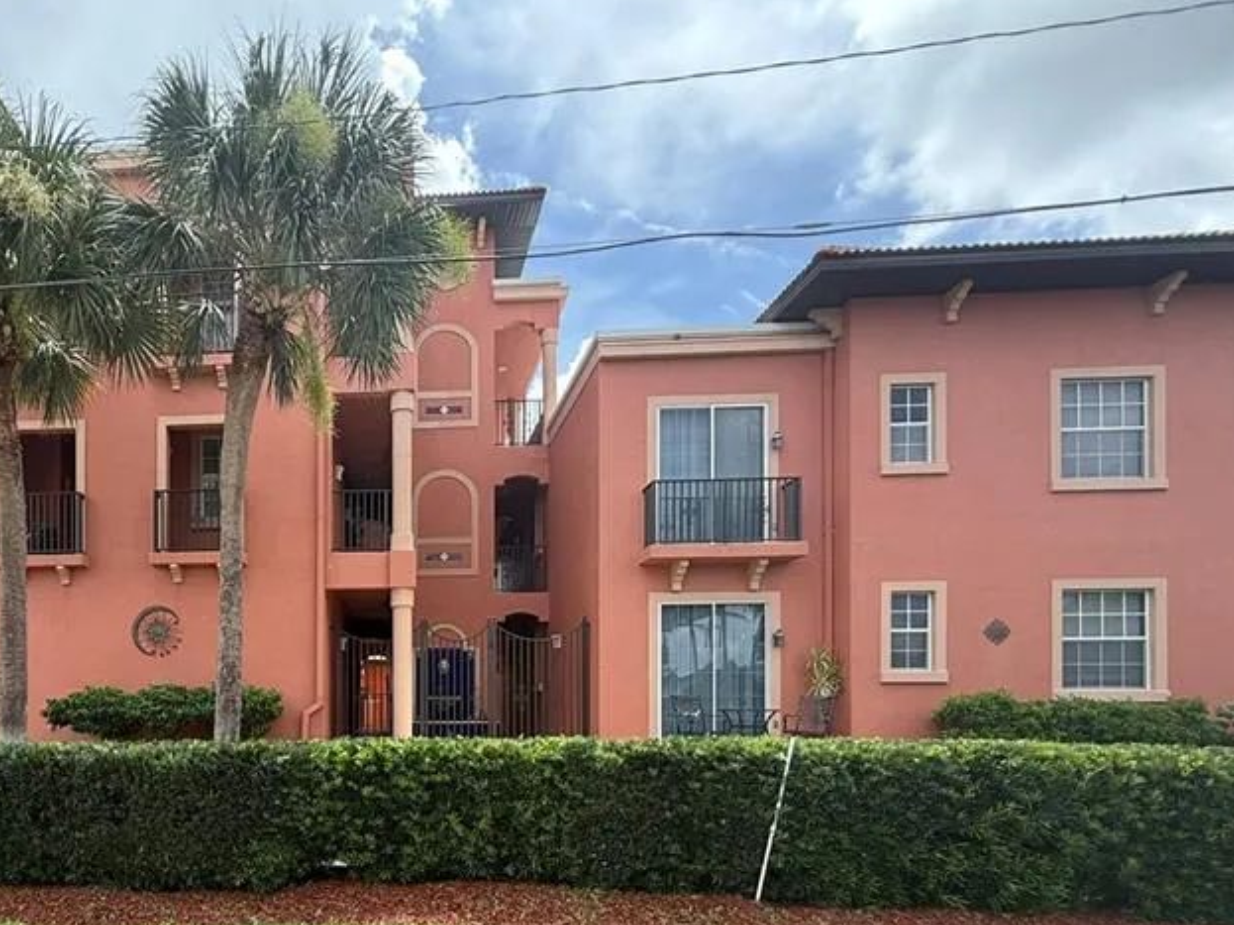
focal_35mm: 23
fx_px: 820
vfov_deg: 55.6
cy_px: 711
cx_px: 329
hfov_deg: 69.7
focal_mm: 2.22
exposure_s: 1/363
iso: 50
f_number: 2.2
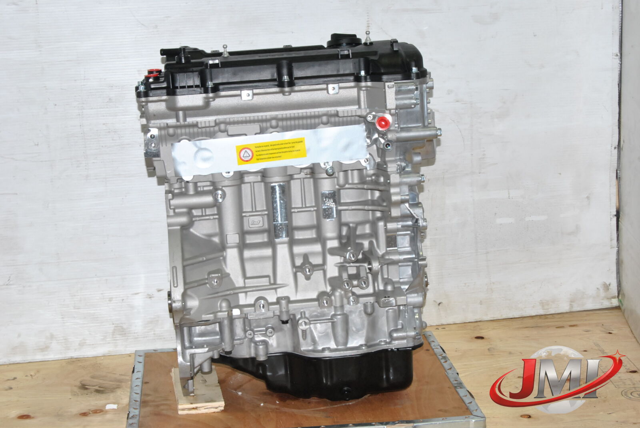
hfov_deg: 29.2
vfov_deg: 19.8
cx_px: 320
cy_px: 214
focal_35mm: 69
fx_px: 1228
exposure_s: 1/200
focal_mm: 46
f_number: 14
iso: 800
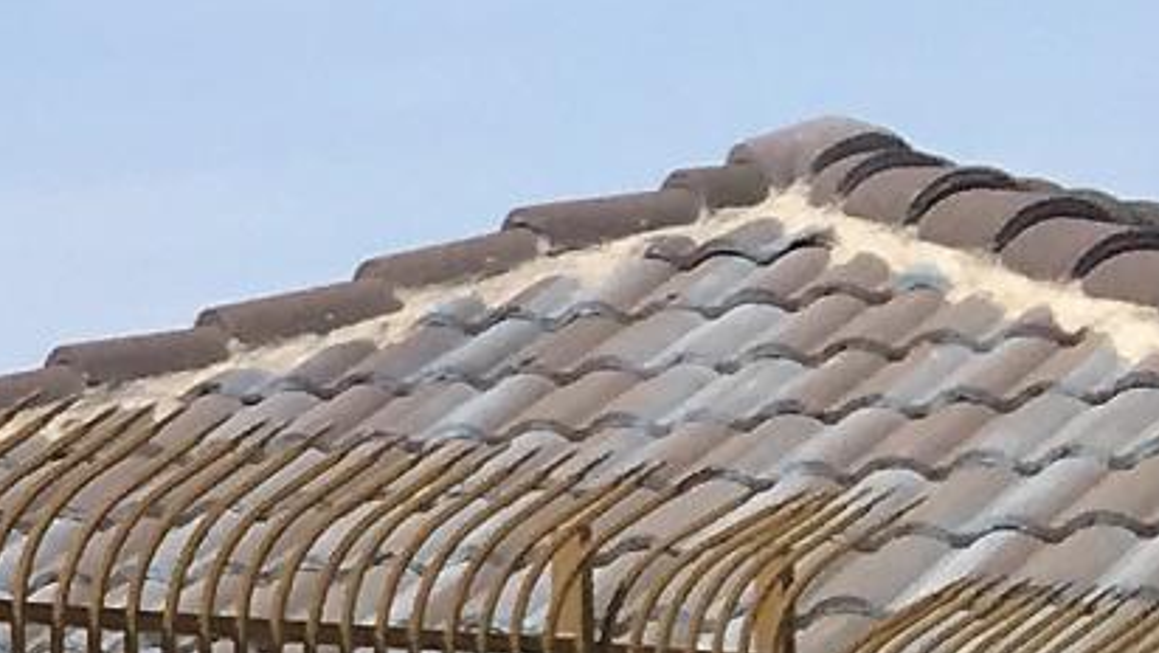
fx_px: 7070
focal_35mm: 230
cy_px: 994
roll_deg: +0.4
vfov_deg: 5.2
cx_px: -2653
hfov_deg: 7.8
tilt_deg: +0.8
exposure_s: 1/1637
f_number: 2.2
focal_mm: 4.15
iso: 25
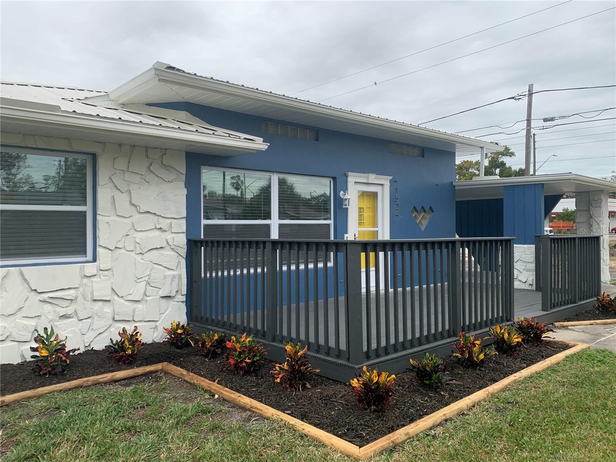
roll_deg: +0.8
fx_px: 463
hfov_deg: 67.3
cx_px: 308
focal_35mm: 26
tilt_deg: -1.1
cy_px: 231
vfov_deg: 53.1
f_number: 1.8
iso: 25
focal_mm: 4.25
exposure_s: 1/412
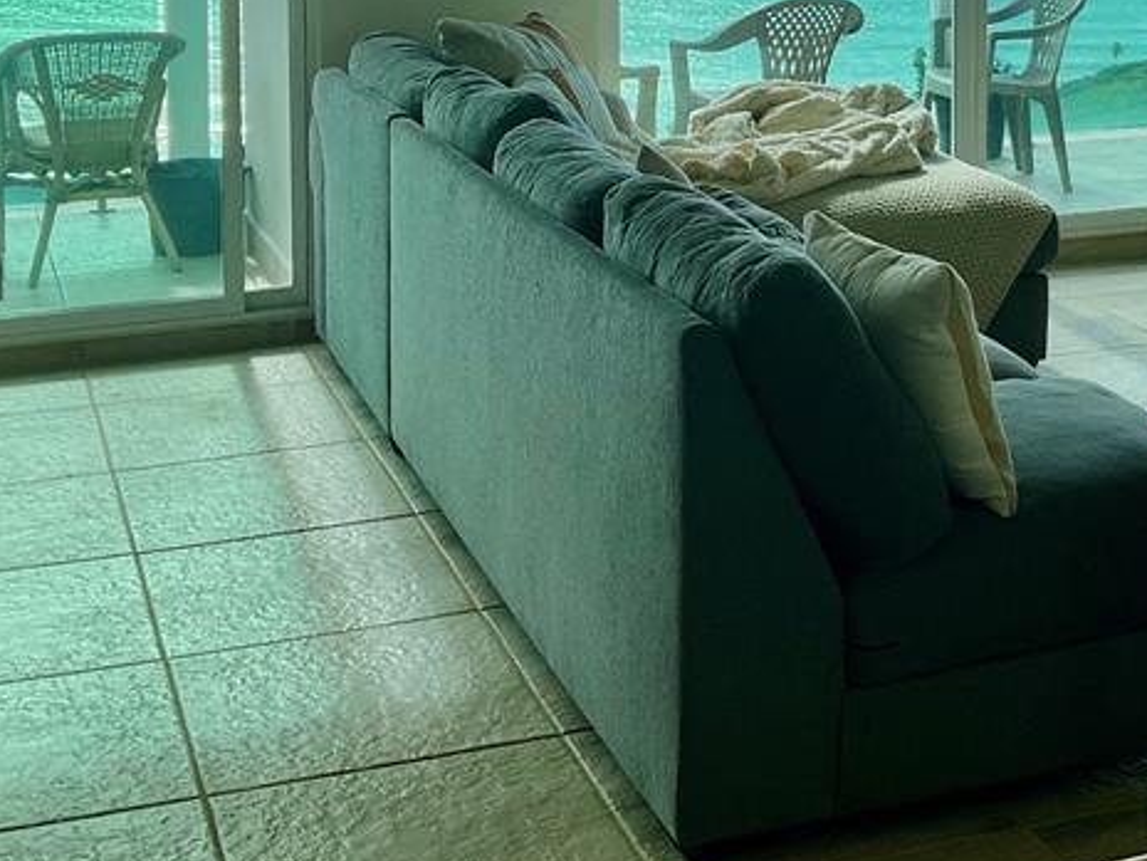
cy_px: -57
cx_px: 860
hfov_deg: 29.8
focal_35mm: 64
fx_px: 2121
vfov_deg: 21.9
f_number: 1.8
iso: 25
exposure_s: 1/944
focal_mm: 3
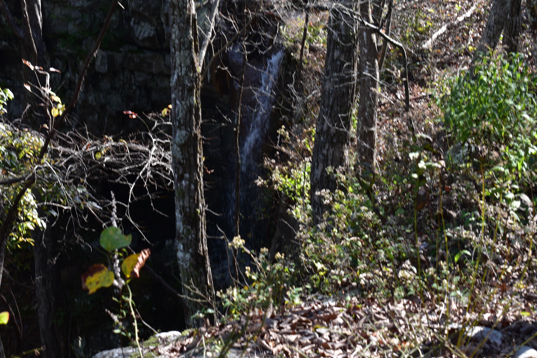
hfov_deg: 21.4
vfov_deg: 14.4
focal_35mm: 95
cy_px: 179
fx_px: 1417
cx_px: 213
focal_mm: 52
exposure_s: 1/160
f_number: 9
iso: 400
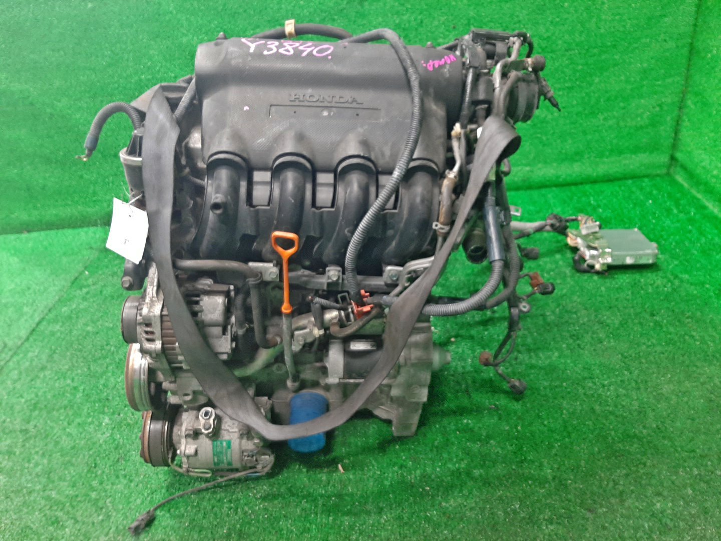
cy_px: 270
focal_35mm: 26
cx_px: 360
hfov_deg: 67.3
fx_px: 542
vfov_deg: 53.1
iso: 170
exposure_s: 1/33
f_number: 1.7
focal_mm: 3.93
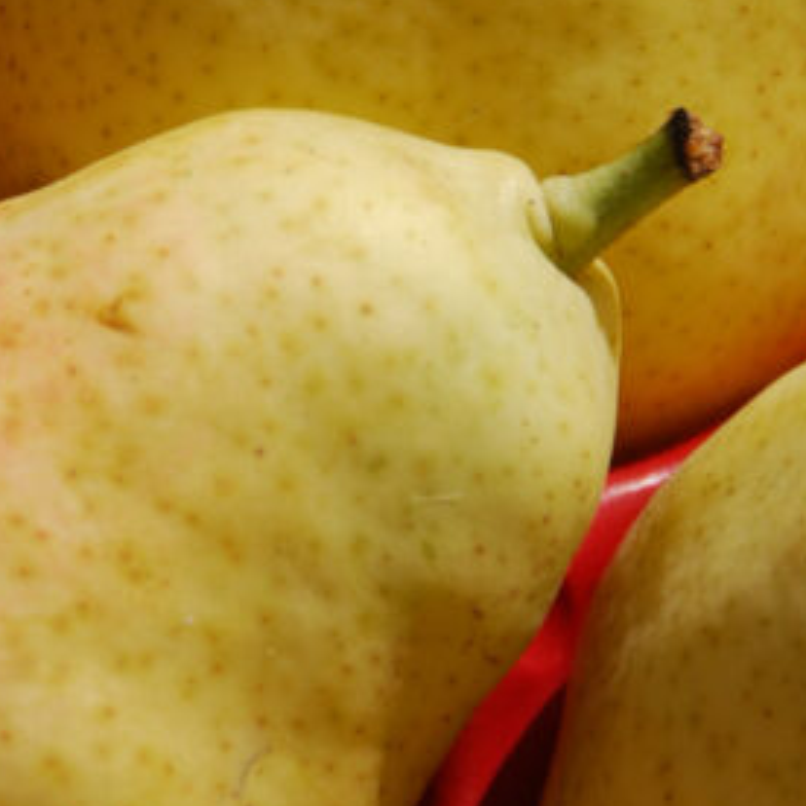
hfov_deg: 2.2
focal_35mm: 805
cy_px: 29
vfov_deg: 2.2
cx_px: 48
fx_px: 21206
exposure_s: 1/400
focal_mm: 170
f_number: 8
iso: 100
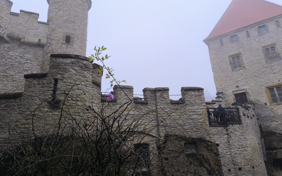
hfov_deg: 70.4
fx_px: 200
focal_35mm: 26
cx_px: 144
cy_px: 64
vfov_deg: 47.1
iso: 50
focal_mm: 6.14
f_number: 1.65
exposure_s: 1/171
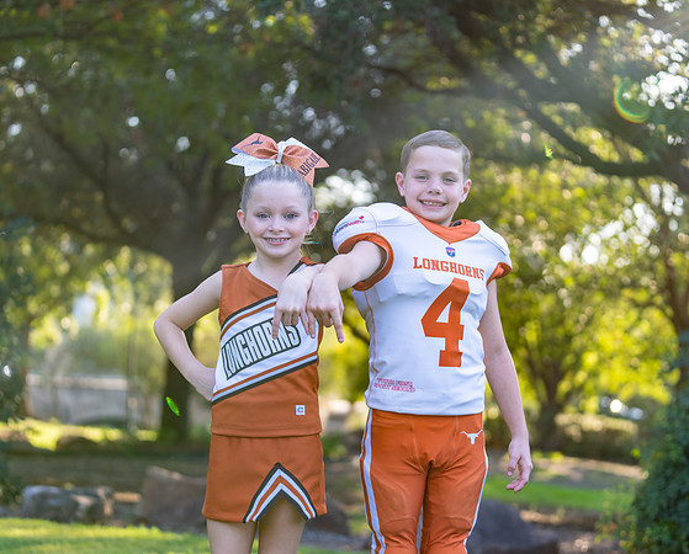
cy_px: 277
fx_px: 1617
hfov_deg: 24.1
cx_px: 348
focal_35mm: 79
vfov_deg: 19.5
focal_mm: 70
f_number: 2.8
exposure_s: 1/320
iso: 200
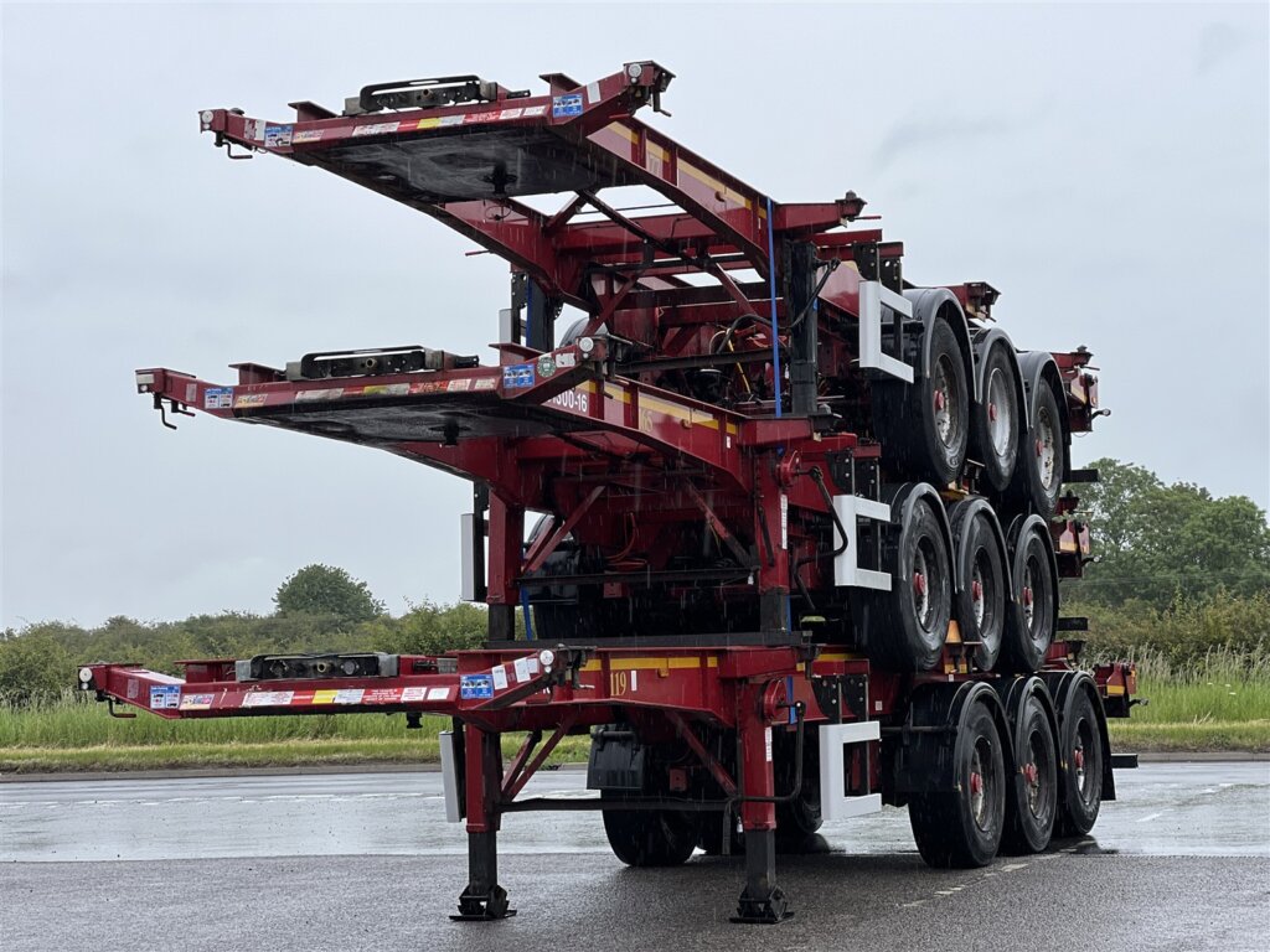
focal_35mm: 77
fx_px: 2825
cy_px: 476
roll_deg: +1.6
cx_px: 635
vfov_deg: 19.1
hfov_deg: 25.3
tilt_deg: +5.0
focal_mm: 9
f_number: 2.8
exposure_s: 1/244
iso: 25
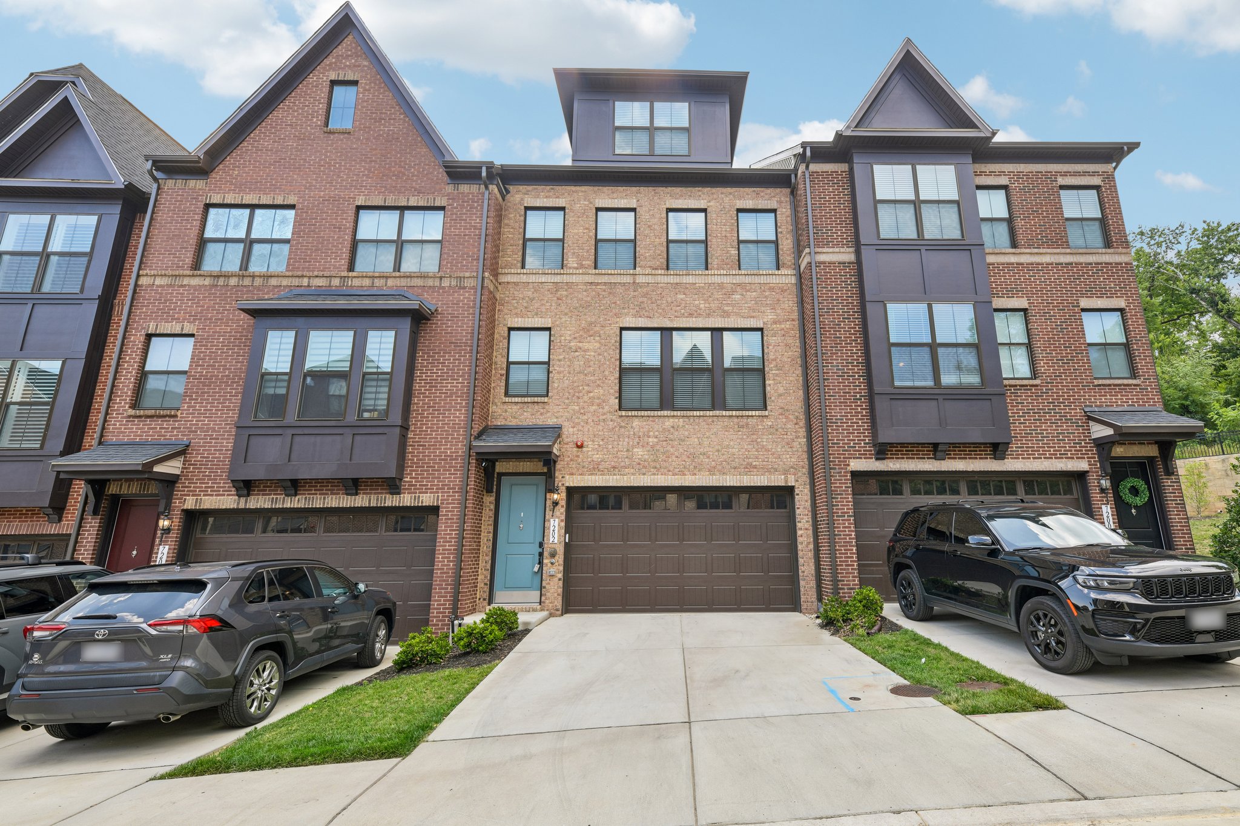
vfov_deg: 73.7
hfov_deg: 96.7
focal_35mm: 16
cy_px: 413
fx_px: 551
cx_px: 620
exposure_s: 1/60
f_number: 8
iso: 100
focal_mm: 16
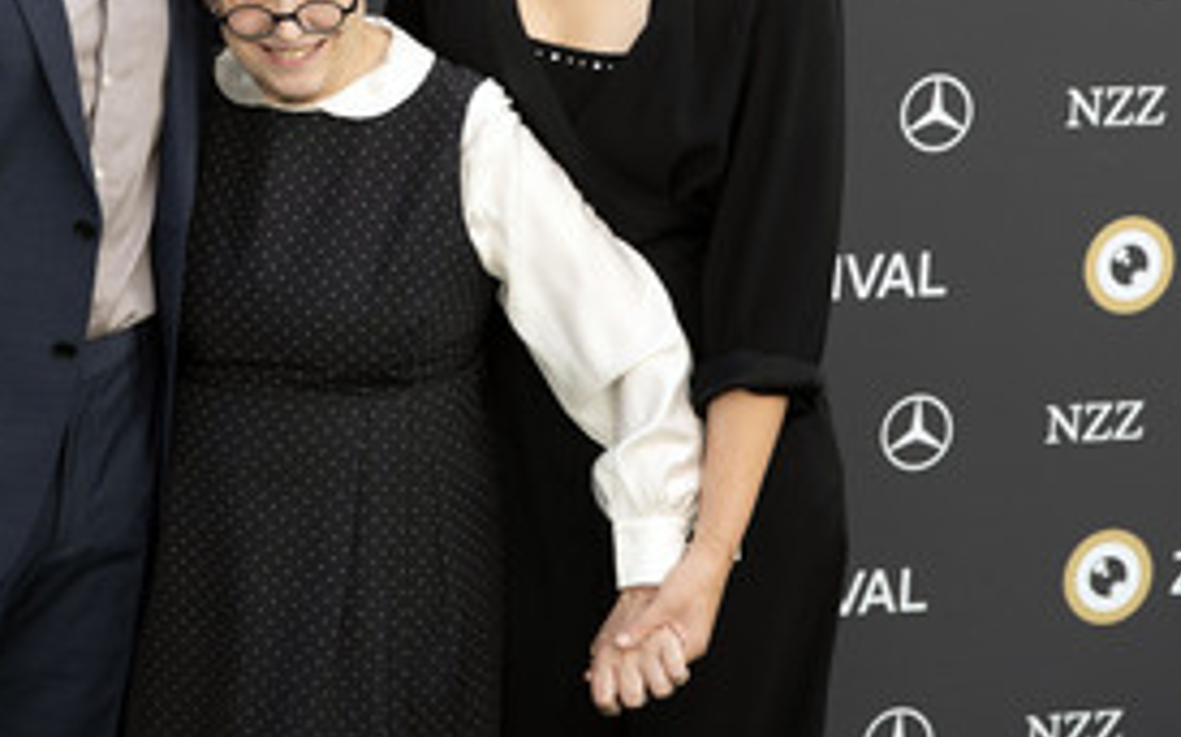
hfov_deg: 12.7
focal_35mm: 164
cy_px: 95
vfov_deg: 8.0
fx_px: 5276
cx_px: 287
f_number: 4.5
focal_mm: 95
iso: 400
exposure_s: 1/200
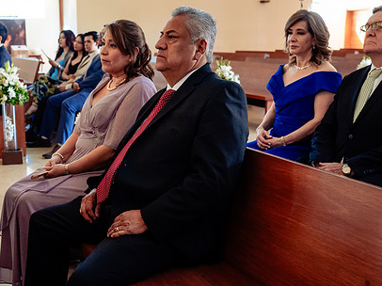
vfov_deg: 29.6
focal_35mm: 49
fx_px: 540
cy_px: 135
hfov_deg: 38.4
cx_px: 123
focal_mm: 35
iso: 2500
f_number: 4.5
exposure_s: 1/160
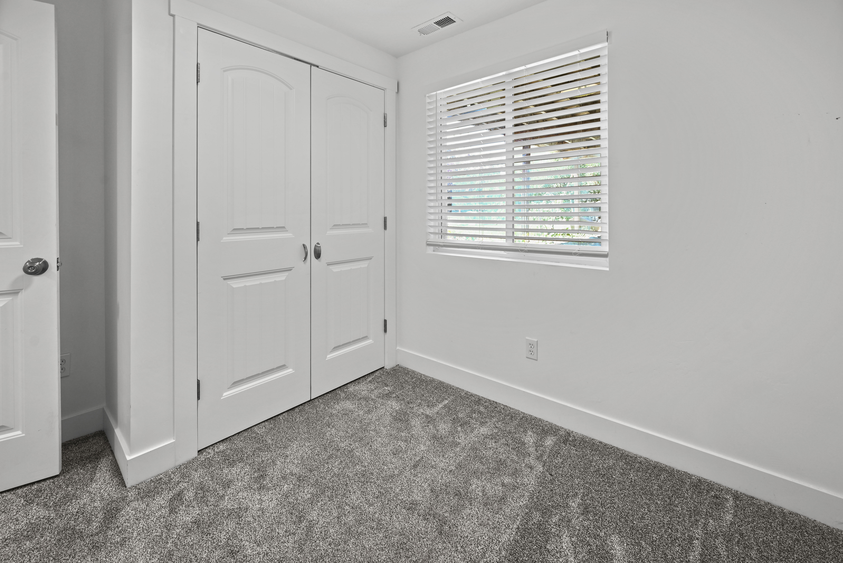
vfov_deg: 81.2
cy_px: 282
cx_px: 422
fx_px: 328
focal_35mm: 14
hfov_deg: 104.2
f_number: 7.1
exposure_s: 1/8
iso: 160
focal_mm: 14
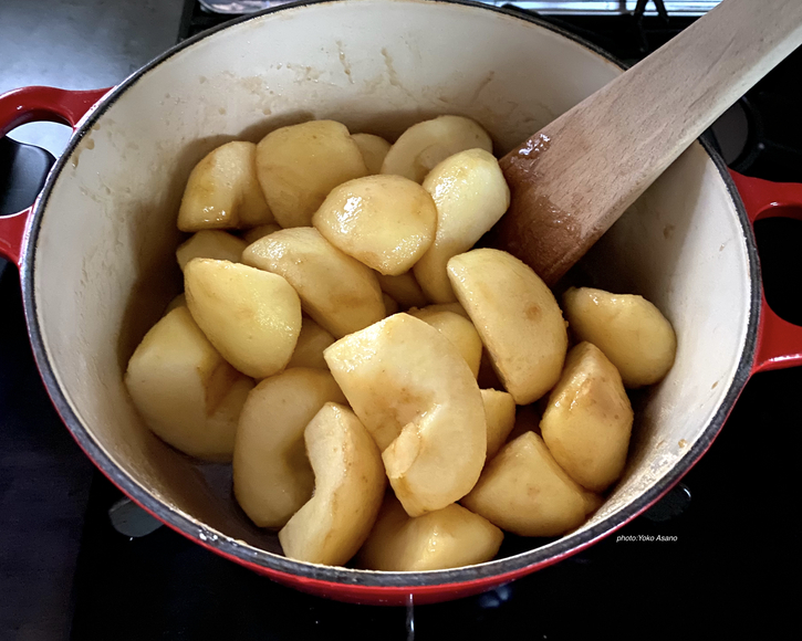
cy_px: 316
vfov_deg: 51.5
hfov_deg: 62.2
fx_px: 665
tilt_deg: -58.6
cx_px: 403
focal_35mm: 28
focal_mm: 4.25
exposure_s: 1/8
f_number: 1.8
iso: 1000
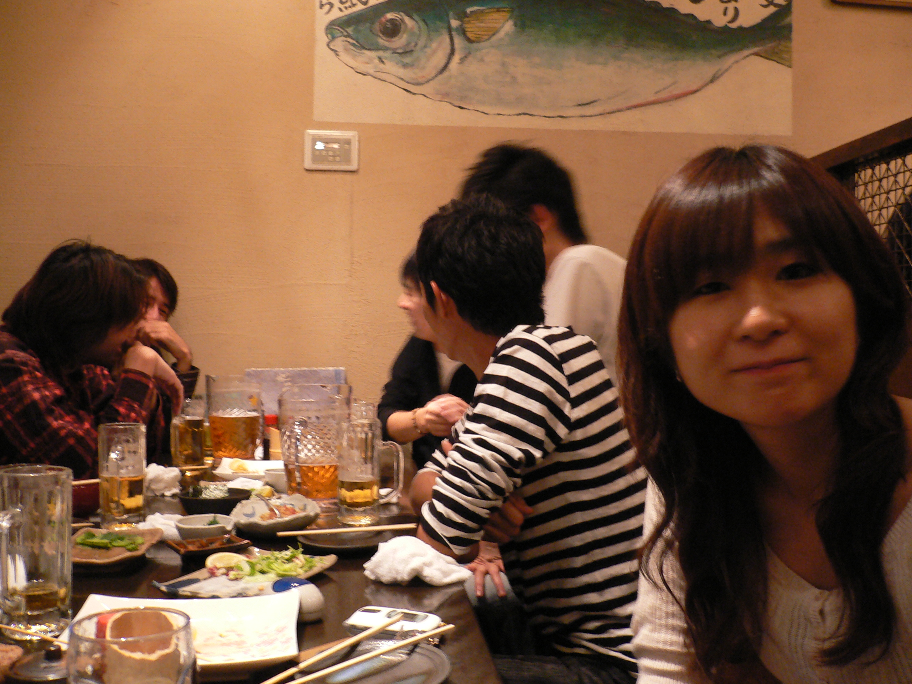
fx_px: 922
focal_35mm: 35
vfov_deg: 40.7
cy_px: 342
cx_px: 456
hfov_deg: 52.6
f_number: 2.8
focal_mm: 5.8
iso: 200
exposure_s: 1/8
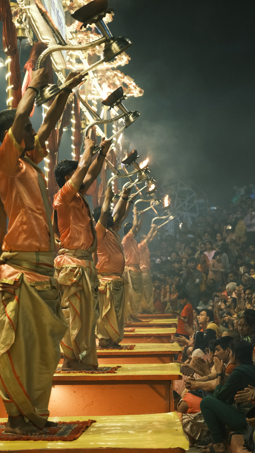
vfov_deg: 19.3
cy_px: 225
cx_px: 108
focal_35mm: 111
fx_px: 1334
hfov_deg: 10.9
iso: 2500
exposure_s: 1/105
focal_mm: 70
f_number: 4
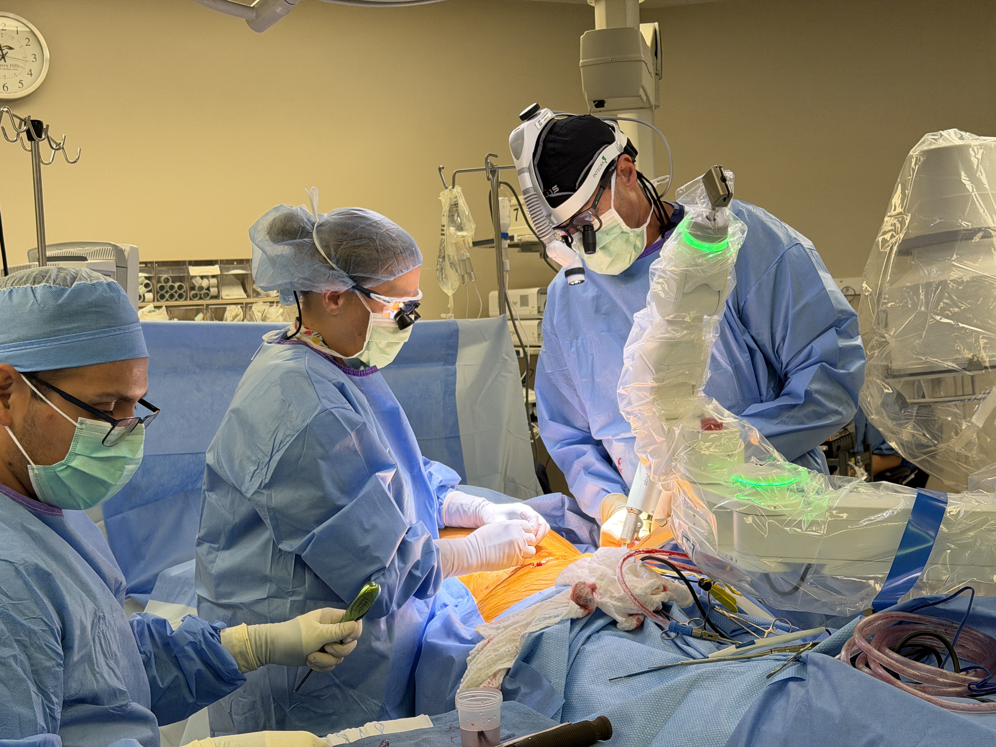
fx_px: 1381
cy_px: 374
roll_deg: +3.1
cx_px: 498
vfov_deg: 30.3
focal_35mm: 48
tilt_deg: -3.7
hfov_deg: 39.7
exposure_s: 1/204
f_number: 1.78
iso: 100
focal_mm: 6.76
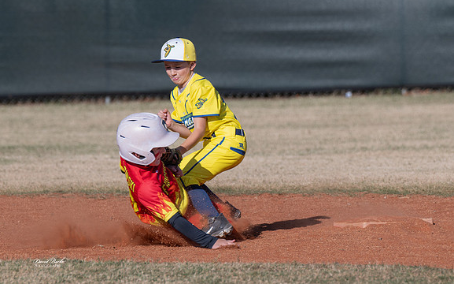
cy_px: 135
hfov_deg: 4.7
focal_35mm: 449
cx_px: 237
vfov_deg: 2.9
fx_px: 5553
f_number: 5.6
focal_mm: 280
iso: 180
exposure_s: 1/1000
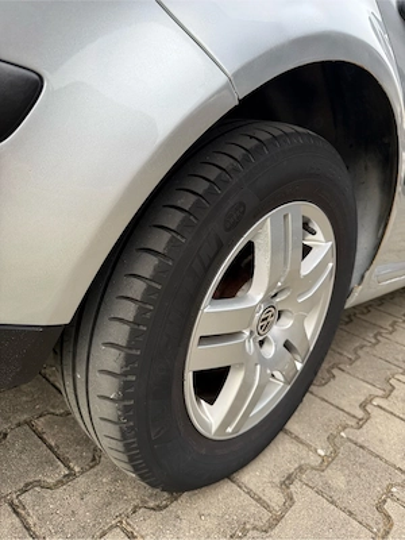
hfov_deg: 56.8
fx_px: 374
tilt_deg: -19.6
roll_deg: -11.0
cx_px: 202
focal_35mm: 24
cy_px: 270
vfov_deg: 71.6
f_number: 1.78
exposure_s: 1/270
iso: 100
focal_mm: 6.76
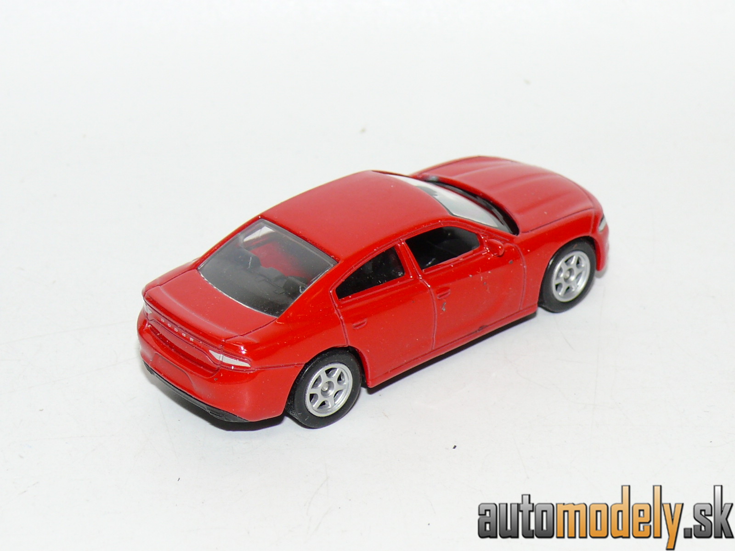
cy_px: 276
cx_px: 368
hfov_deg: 17.6
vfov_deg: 13.2
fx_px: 2378
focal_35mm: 112
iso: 100
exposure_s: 1/30
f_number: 4
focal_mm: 14.1
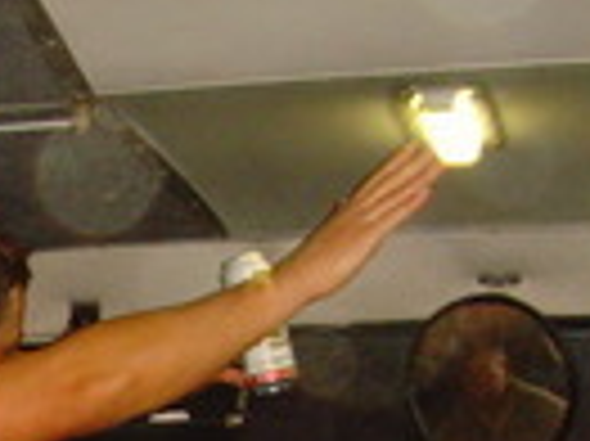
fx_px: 2537
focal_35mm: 149
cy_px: 659
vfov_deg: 9.7
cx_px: -239
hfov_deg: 12.7
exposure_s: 1/45
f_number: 3.5
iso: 320
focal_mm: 6.6
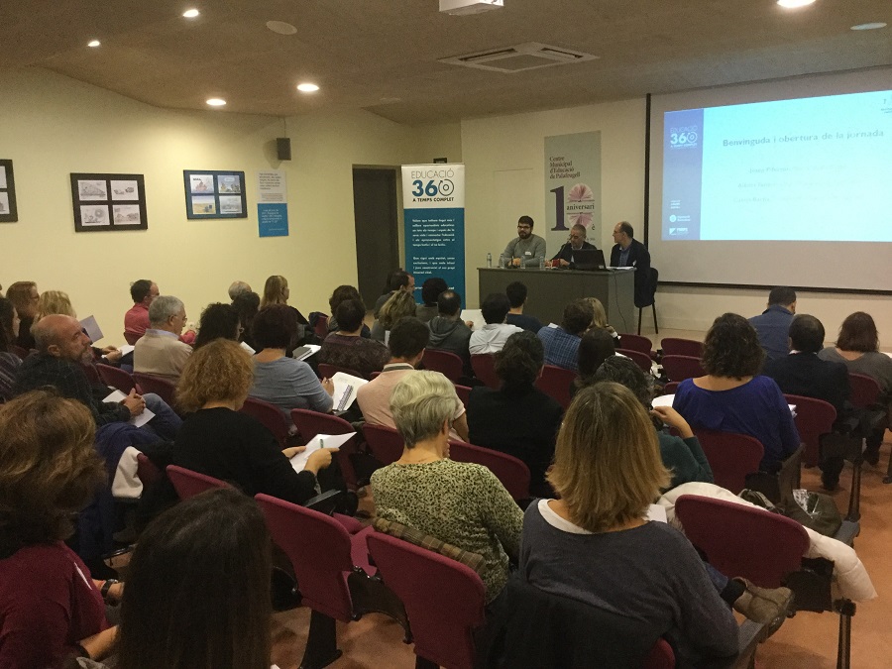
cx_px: 446
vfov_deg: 45.4
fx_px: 799
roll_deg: +0.4
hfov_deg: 58.4
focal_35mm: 31
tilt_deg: -11.6
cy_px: 334
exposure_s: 1/33
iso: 250
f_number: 2.4
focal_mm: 3.3
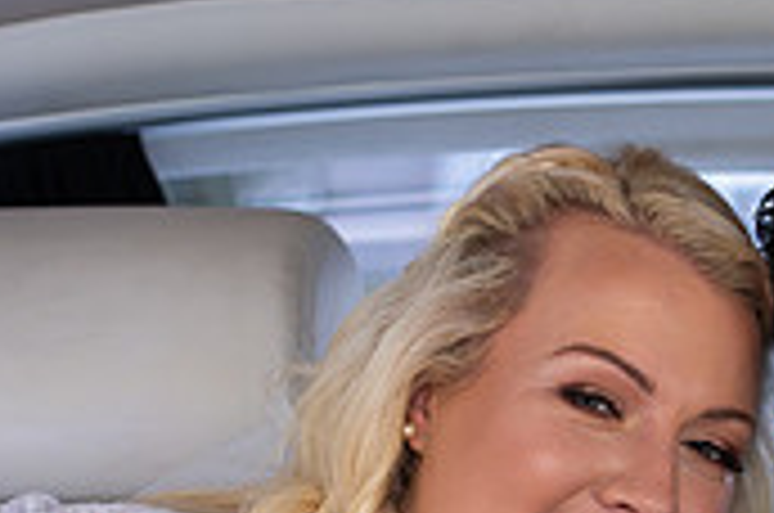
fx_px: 2618
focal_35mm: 122
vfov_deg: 11.1
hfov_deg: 16.6
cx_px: 706
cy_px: 554
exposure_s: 1/125
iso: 200
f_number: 2.8
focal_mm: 35
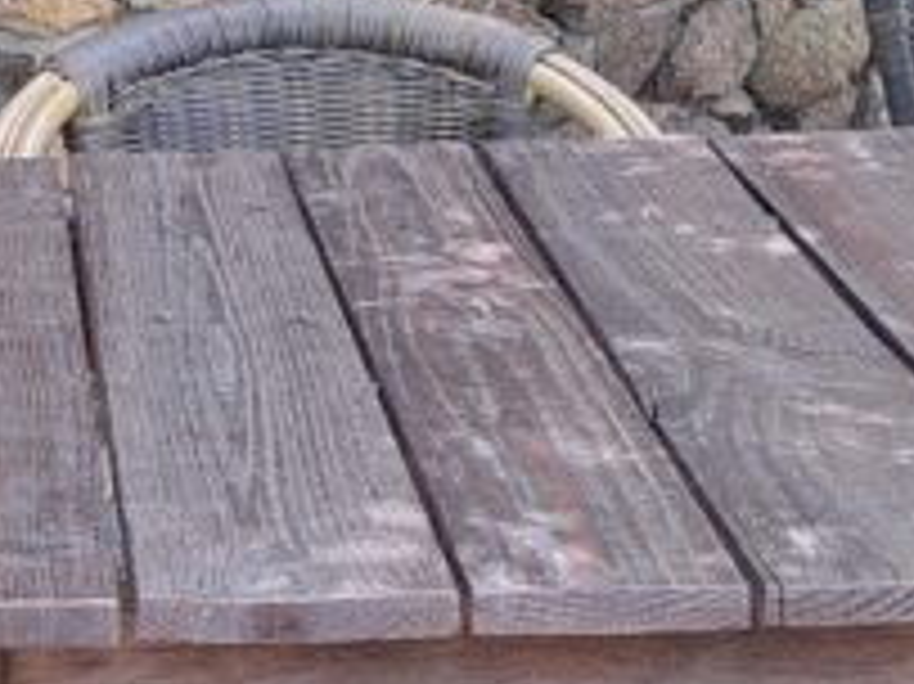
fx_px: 3193
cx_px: 27
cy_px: -351
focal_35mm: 121
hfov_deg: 16.0
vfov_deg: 11.7
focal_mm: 5.23
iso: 50
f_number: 1.8
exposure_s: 1/50
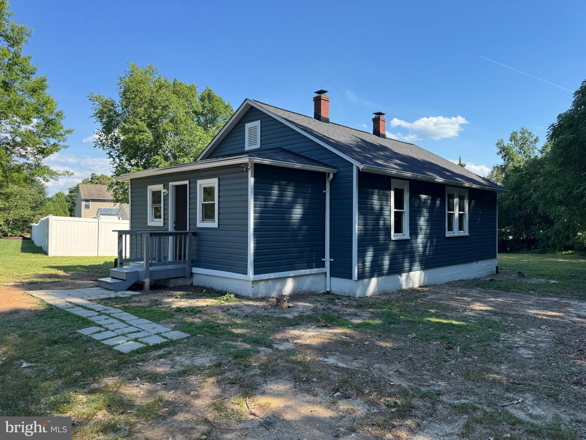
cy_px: 220
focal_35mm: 24
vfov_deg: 56.8
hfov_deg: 71.6
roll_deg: -0.5
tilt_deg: +0.9
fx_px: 406
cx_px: 293
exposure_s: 1/1923
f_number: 1.78
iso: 80
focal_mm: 6.76
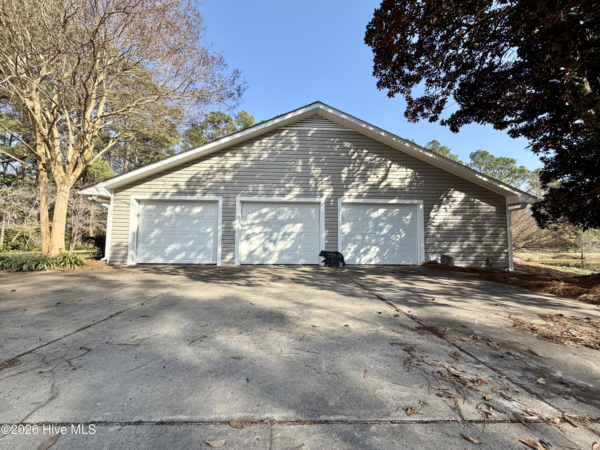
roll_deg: -0.5
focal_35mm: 14
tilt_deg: +3.8
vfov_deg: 85.7
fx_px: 243
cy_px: 225
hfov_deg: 102.1
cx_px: 300
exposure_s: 1/672
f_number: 2.2
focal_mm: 2.22
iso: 40
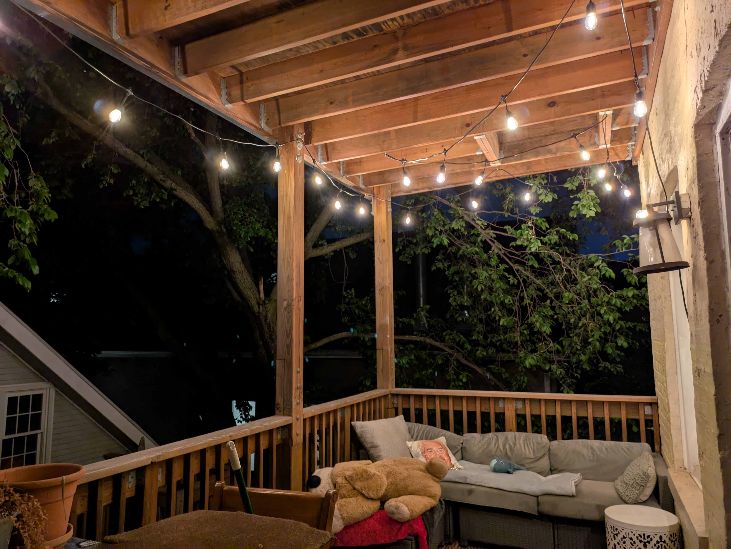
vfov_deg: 54.9
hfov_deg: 69.4
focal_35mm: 25
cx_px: 366
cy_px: 274
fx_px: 528
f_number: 1.89
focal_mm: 5.43
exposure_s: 1/15
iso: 183
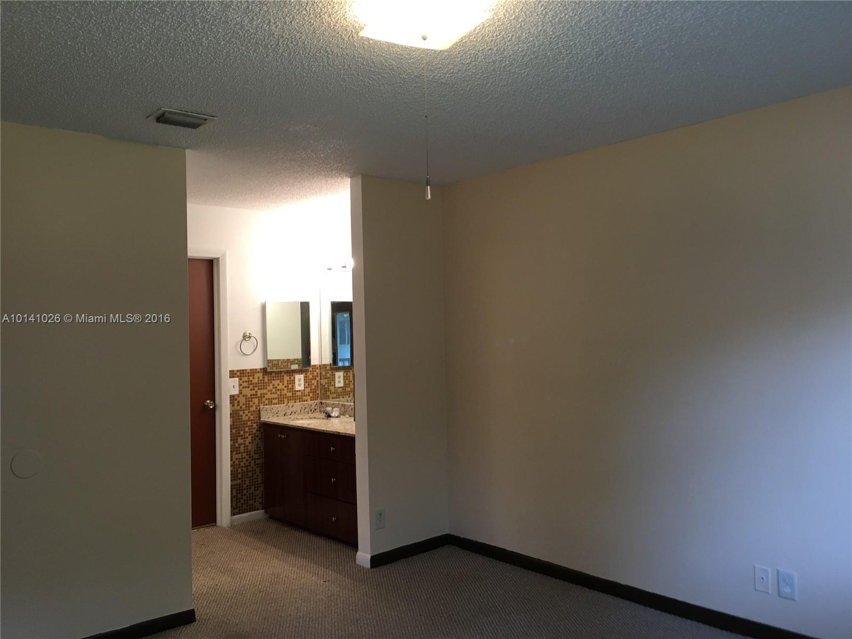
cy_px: 320
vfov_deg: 48.2
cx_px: 426
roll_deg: +1.4
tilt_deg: +1.7
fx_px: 714
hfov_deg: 61.7
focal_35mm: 29
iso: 25
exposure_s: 1/30
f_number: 2.2
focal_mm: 4.15
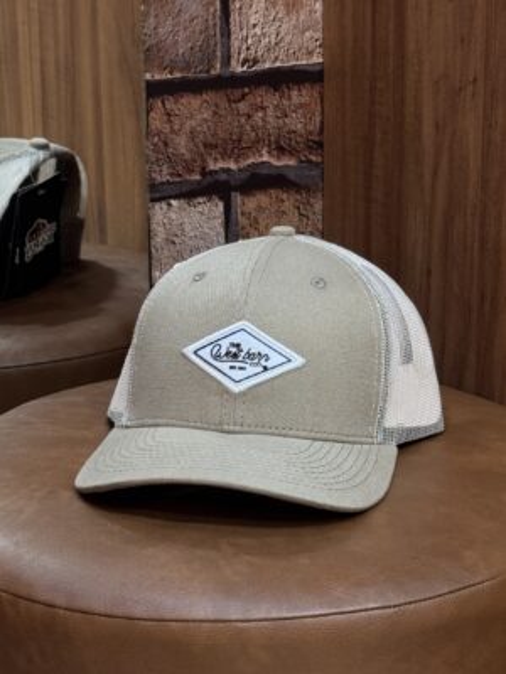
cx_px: 253
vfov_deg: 39.7
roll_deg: +0.9
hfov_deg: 30.3
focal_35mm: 48
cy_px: 337
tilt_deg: -16.7
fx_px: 936
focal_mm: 6.76
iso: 250
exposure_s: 1/60
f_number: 1.78
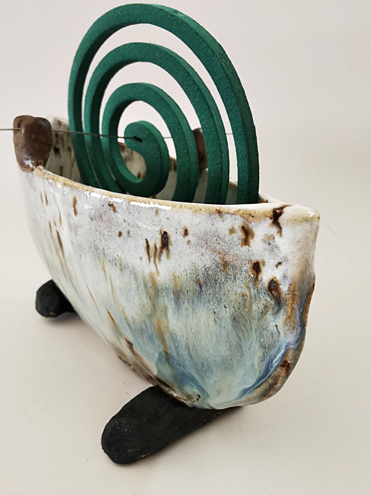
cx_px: 186
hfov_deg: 51.4
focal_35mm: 27
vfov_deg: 65.3
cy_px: 248
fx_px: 386
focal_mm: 2.26
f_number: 2.2
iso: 125
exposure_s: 1/50
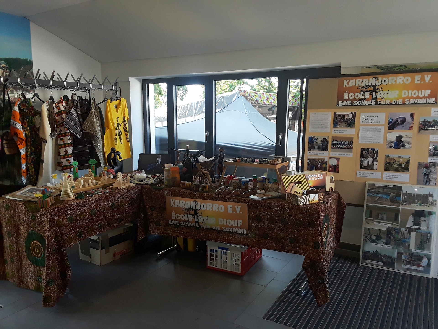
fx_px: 354
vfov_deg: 49.7
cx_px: 219
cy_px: 164
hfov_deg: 63.4
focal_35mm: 28
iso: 80
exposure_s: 1/120
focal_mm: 2.9
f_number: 1.9
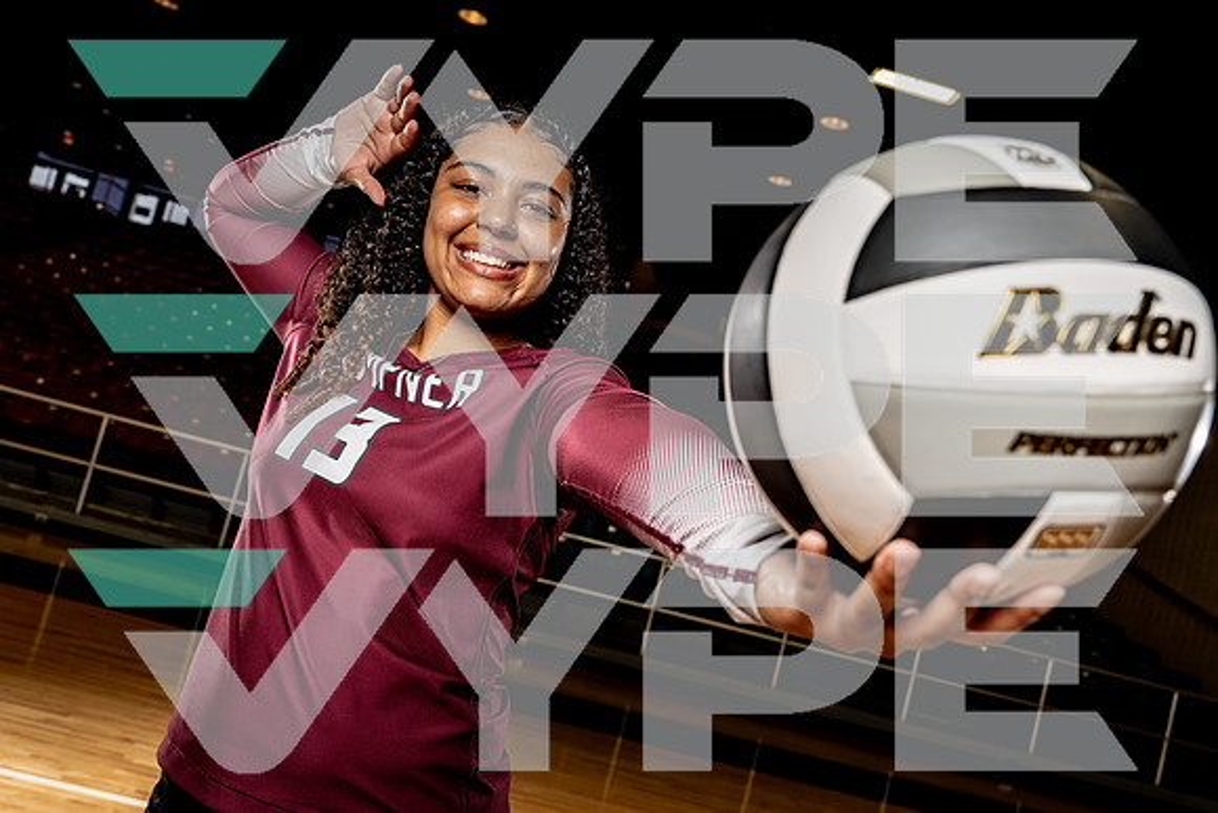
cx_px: 609
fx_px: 1117
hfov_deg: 57.2
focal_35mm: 33
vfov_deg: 40.0
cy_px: 406
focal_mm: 33
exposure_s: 1/250
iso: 640
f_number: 6.3
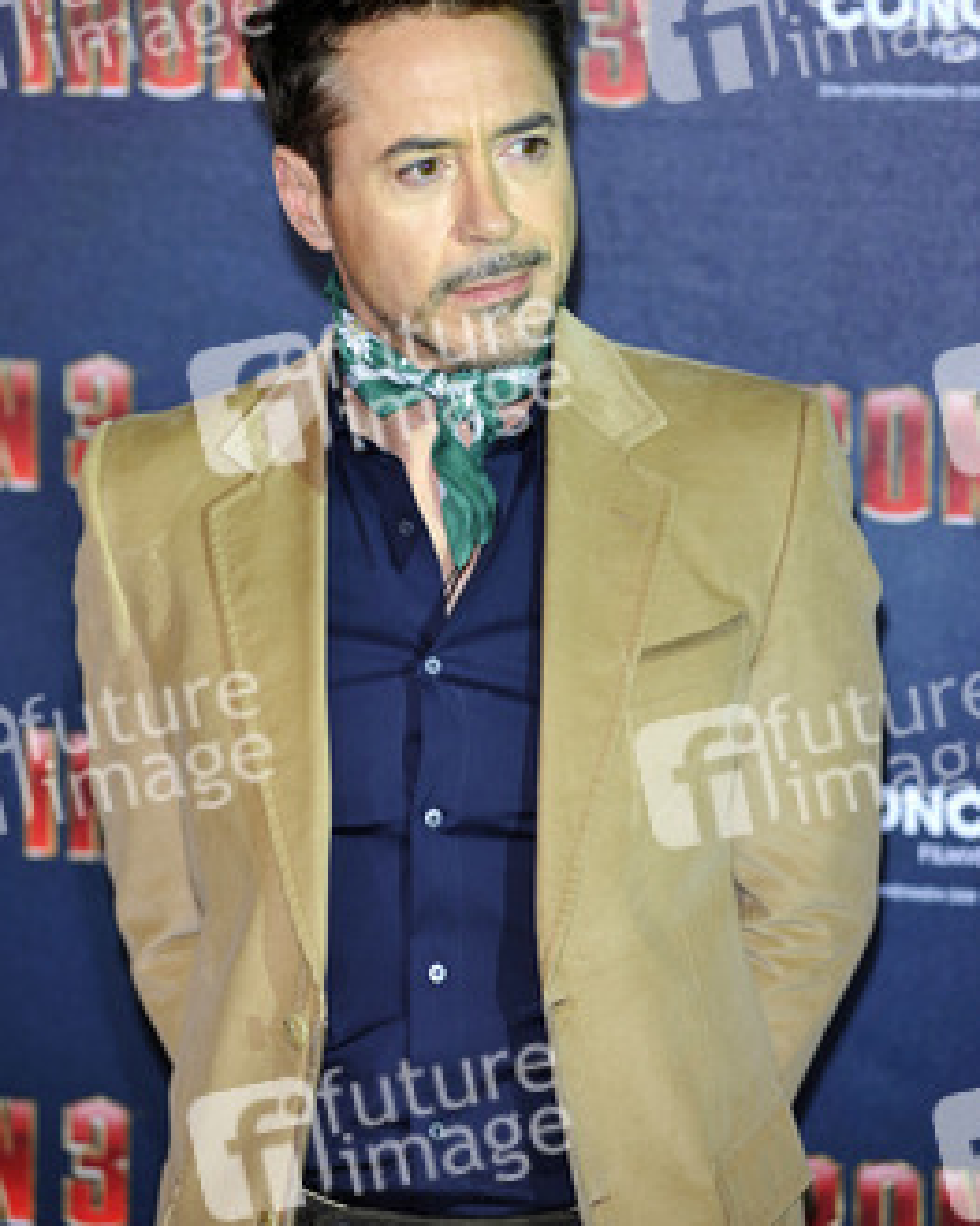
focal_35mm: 154
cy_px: 574
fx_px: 5586
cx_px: 488
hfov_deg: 10.0
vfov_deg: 12.5
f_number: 4.5
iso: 500
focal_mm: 135
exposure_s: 1/250
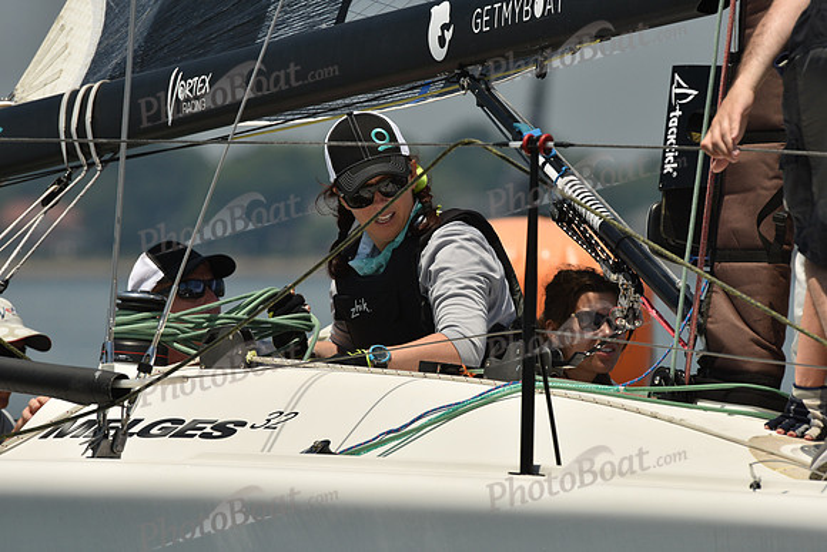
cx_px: 414
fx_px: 13786
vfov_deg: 2.3
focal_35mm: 600
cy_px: 276
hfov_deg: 3.4
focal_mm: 600
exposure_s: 1/1000
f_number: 13
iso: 320
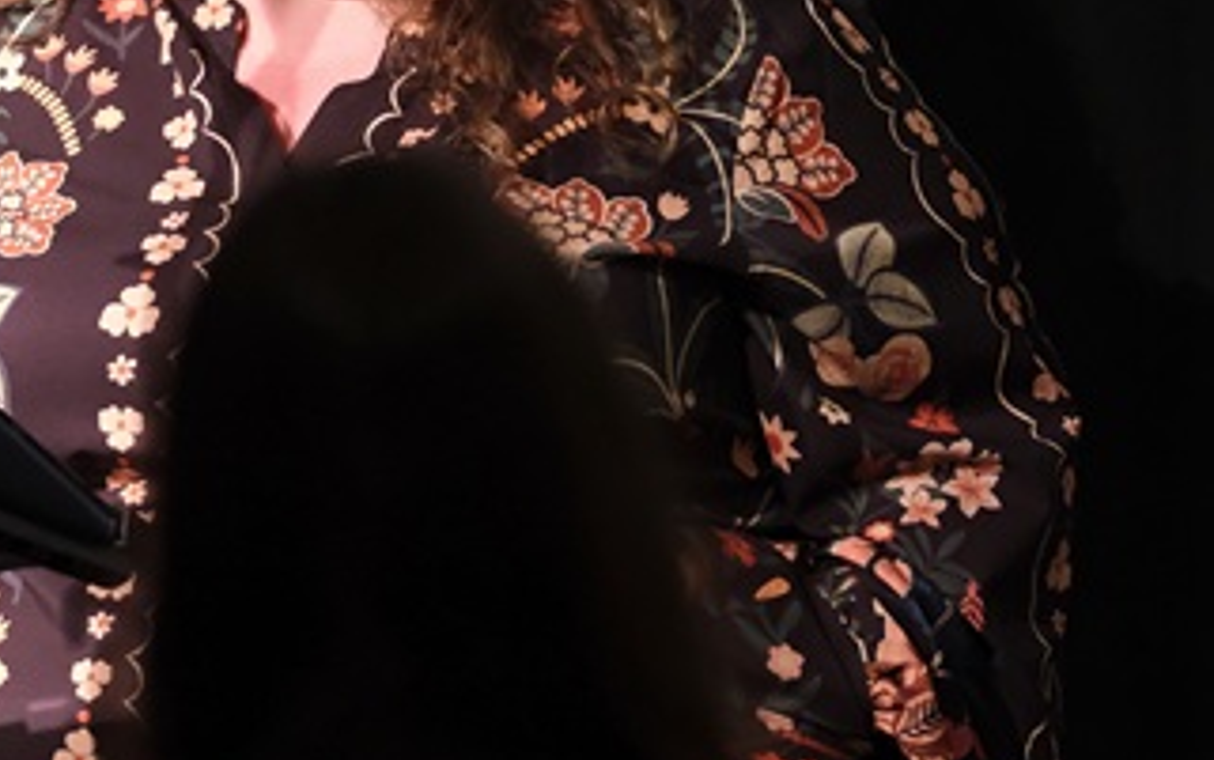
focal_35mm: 400
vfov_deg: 3.3
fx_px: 13241
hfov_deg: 5.2
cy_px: 178
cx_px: 204
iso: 3200
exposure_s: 1/125
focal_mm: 140
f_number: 2.8
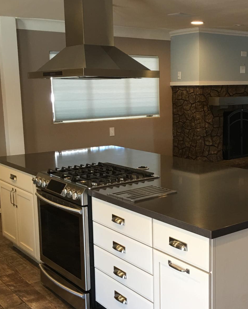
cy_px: 162
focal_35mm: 48
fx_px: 440
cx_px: 170
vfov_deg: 38.8
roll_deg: -0.3
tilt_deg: -7.9
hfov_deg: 31.2
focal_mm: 4.15
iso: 32
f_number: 2.2
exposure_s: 1/15
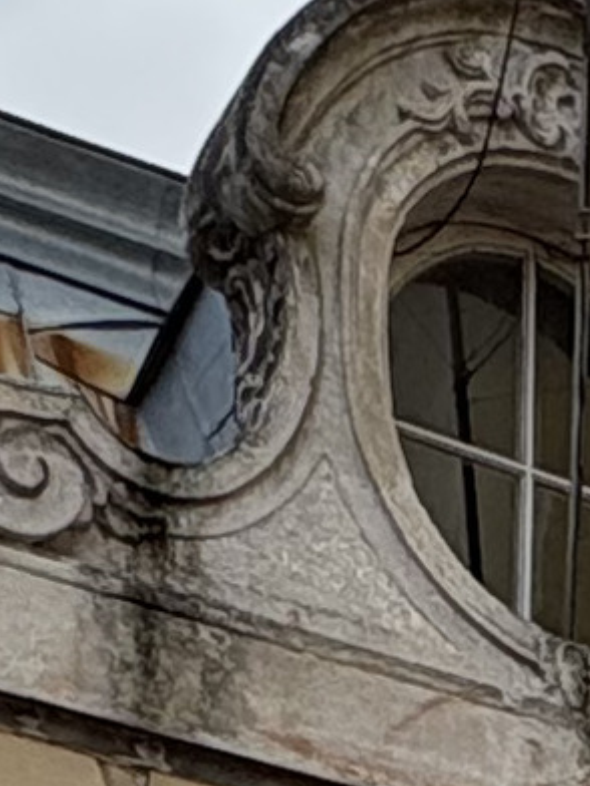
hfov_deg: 9.8
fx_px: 3250
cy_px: 2091
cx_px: 1092
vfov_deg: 10.9
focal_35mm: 143
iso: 64
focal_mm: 2.22
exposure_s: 1/664
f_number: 2.2
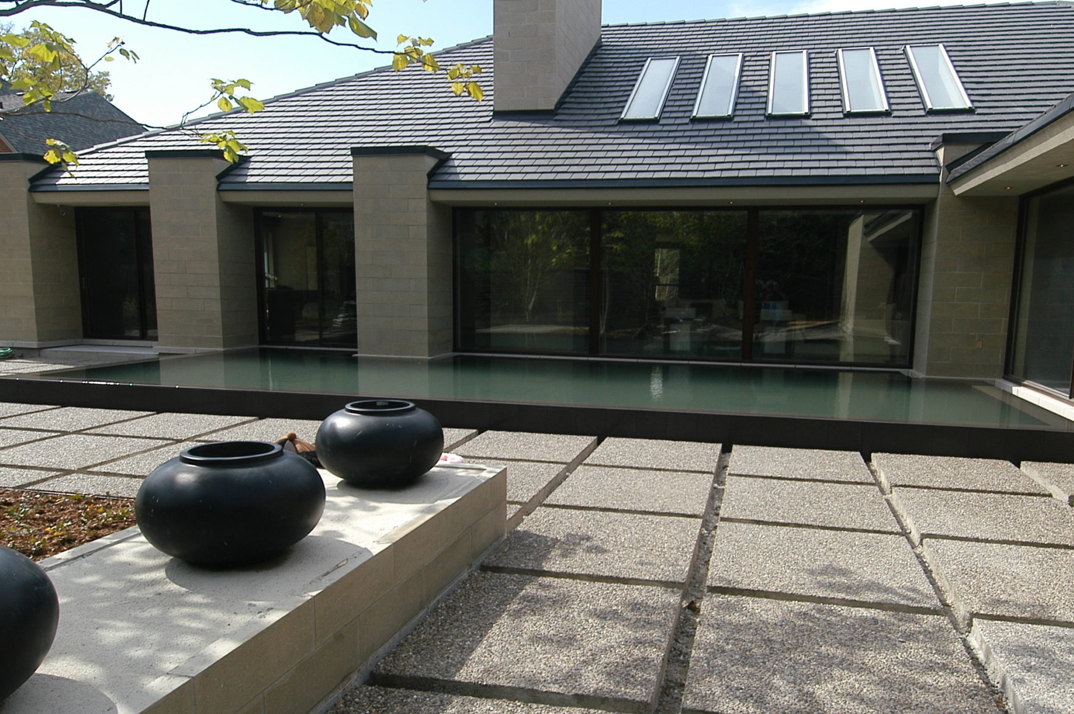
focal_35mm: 26
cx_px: 583
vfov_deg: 49.4
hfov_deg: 69.3
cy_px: 395
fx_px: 775
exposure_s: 1/250
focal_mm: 12
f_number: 8
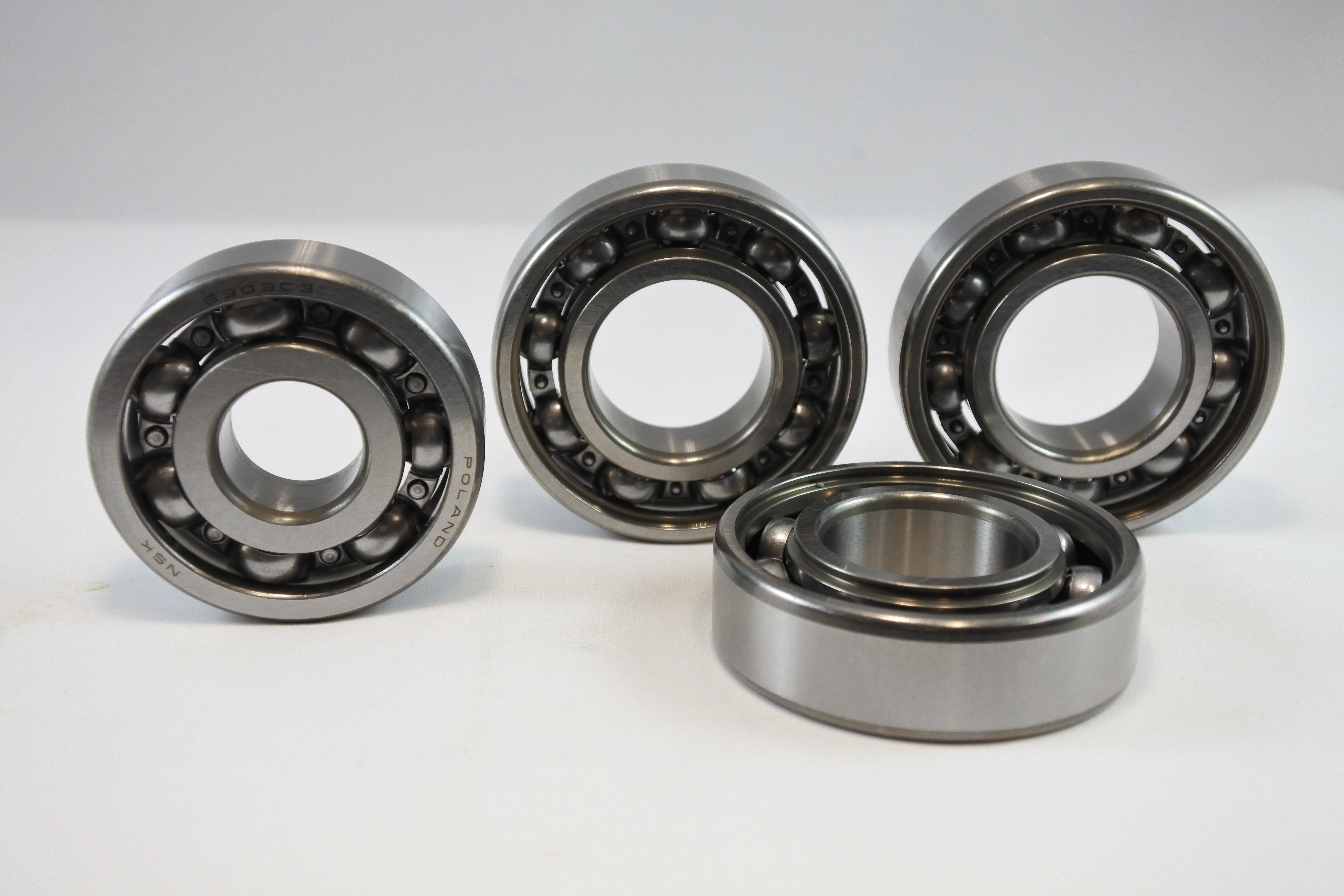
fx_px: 1717
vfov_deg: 29.2
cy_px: 448
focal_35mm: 46
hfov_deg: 42.7
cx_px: 672
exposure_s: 1/125
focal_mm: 17.2
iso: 400
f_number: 4.5
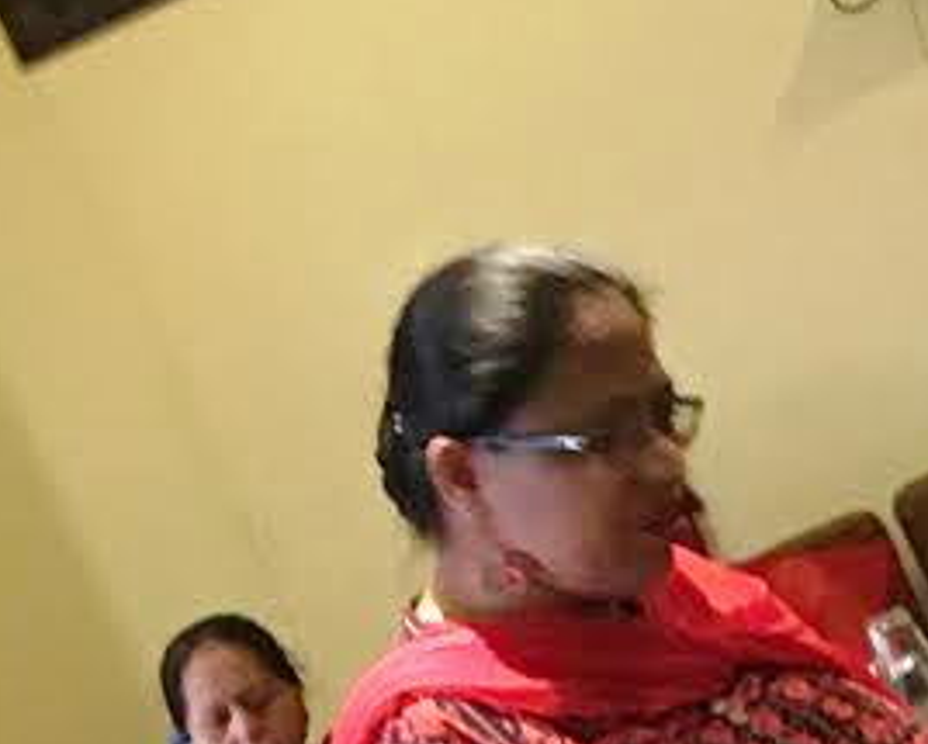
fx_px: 5939
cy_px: 1204
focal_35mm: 216
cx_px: 526
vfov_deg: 7.0
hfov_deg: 8.9
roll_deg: +25.3
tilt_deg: -10.9
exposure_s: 1/17
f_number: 2.2
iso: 200
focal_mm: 4.15
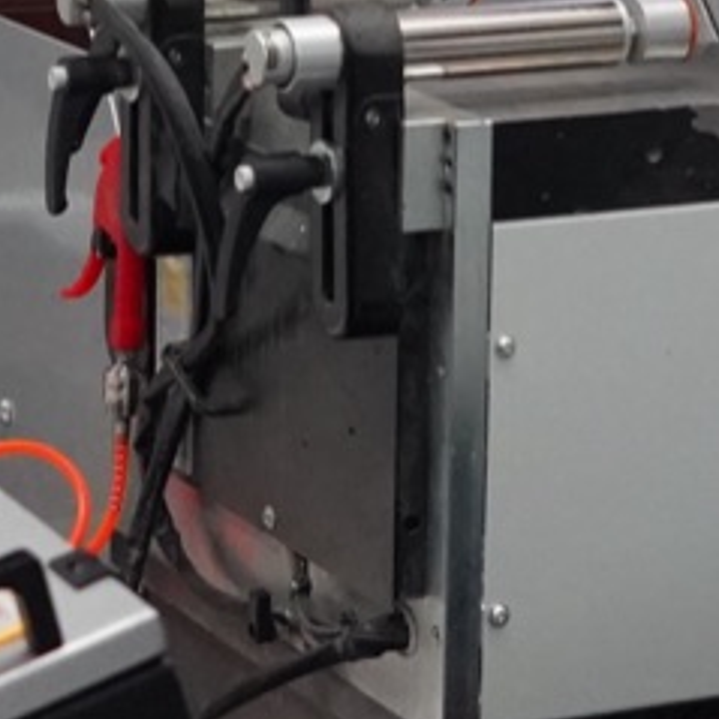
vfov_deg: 9.8
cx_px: 361
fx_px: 4136
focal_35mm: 176
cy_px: -159
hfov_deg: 9.9
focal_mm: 31
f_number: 4
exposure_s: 1/160
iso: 8000
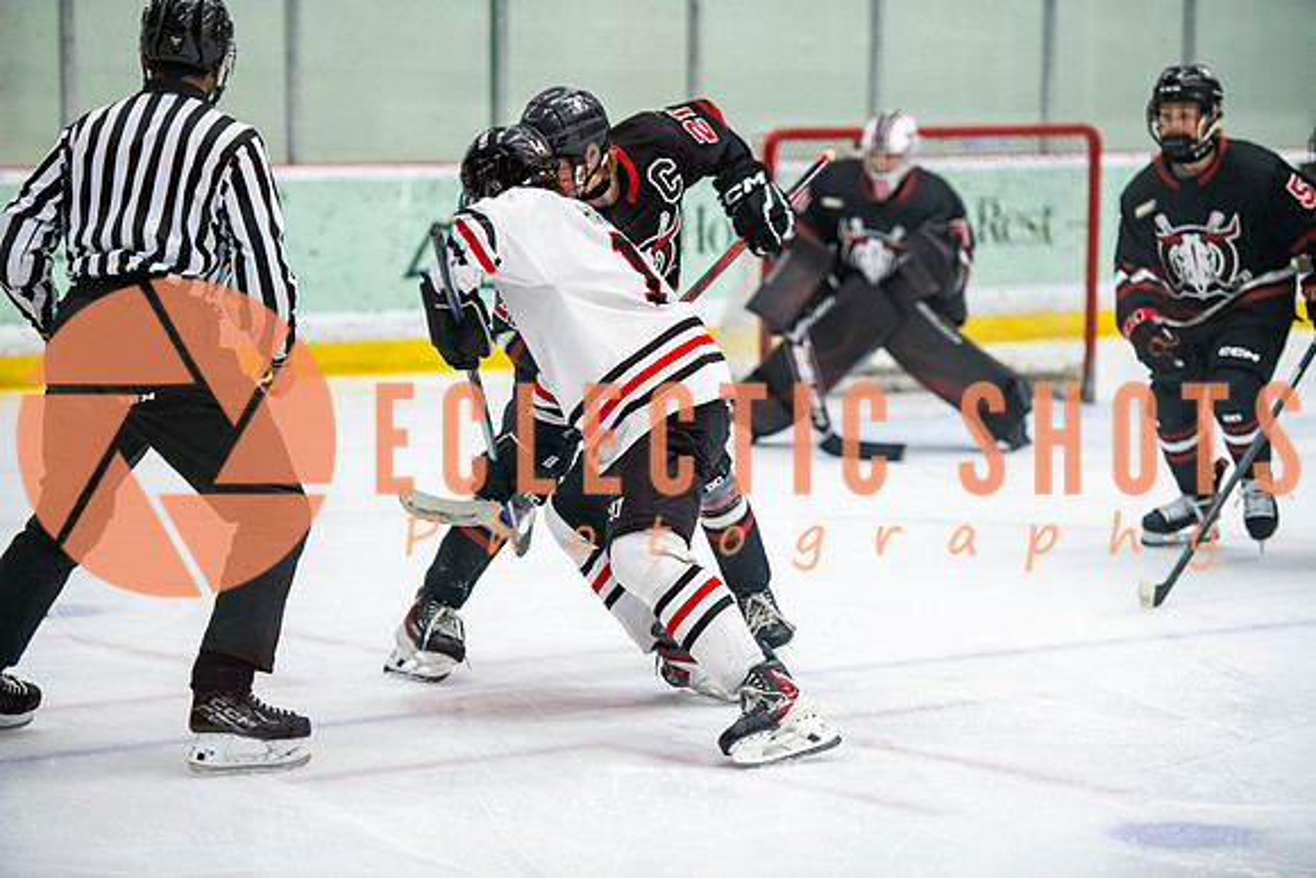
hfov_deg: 16.8
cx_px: 658
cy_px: 439
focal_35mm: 122
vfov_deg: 11.2
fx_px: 4461
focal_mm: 122
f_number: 3.2
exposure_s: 1/800
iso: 2500
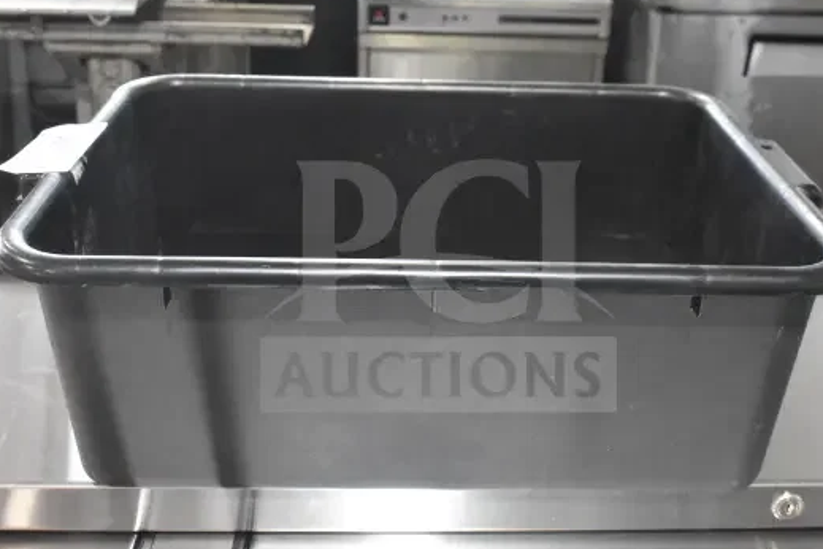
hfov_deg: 41.4
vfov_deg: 28.3
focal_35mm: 48
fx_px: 1088
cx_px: 438
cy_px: 286
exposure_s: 1/200
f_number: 7.1
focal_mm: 27
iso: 6400
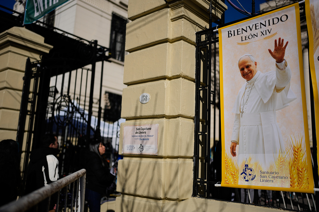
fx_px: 310
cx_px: 160
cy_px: 106
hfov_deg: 54.4
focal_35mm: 35
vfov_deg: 37.8
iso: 100
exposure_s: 1/32000
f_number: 1.4
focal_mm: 35
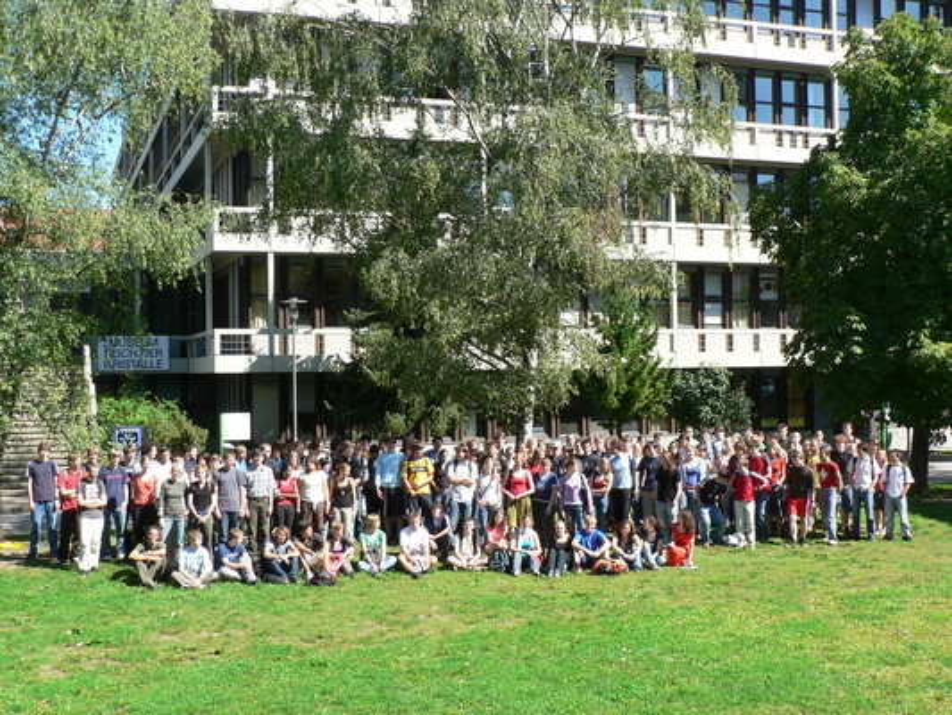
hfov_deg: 44.8
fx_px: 1155
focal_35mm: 42
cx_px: 476
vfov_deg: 34.4
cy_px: 358
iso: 80
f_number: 4
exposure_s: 1/200
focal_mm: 7
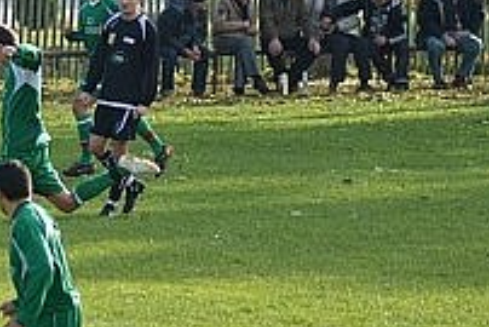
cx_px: -73
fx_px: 8577
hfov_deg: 3.3
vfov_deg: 2.2
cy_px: 109
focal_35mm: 631
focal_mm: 170
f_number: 4.5
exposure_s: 1/800
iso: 400
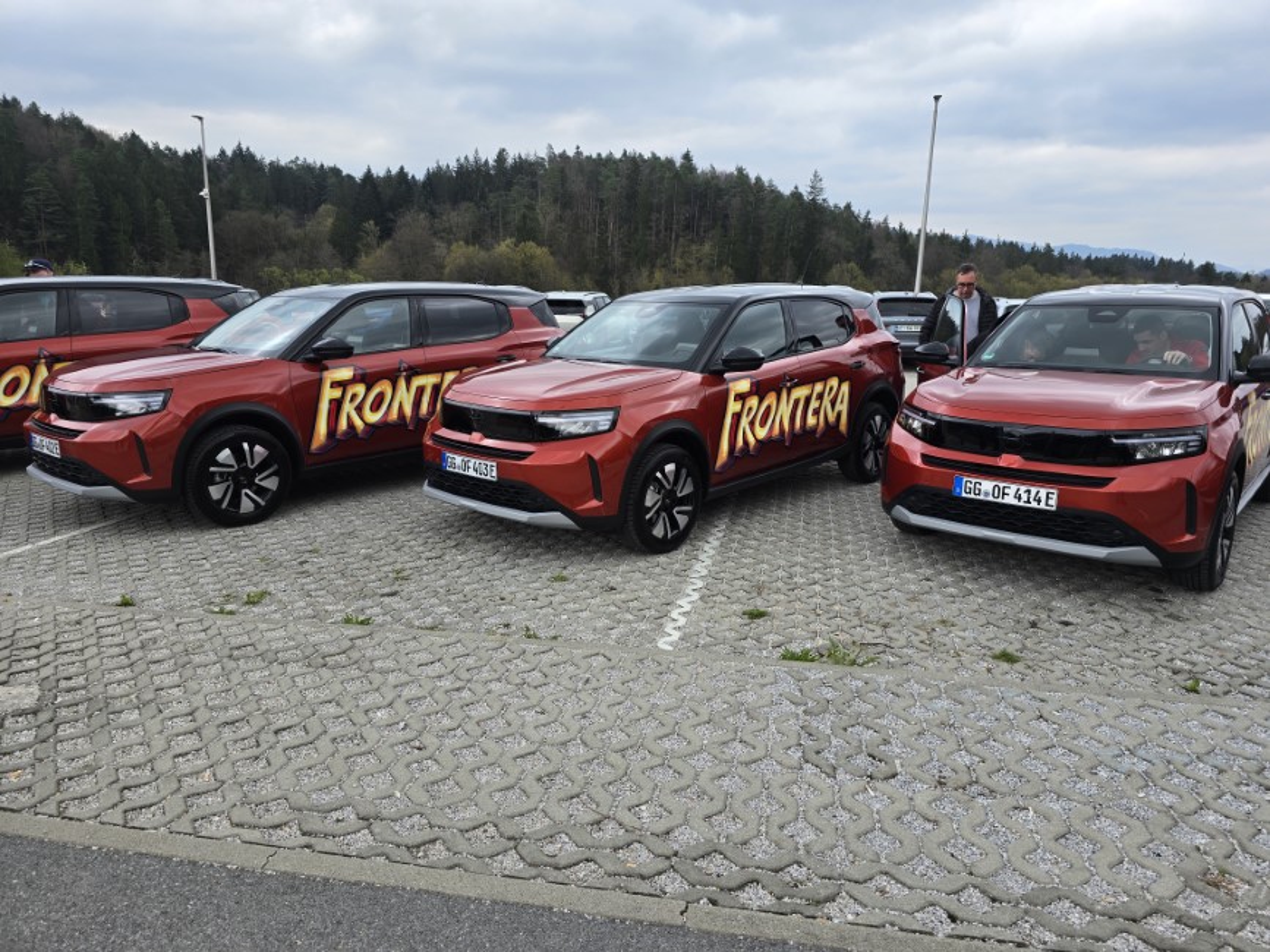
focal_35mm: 23
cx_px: 635
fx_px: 844
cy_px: 476
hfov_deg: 73.9
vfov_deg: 58.9
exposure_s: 1/180
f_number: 1.7
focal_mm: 6.3
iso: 16
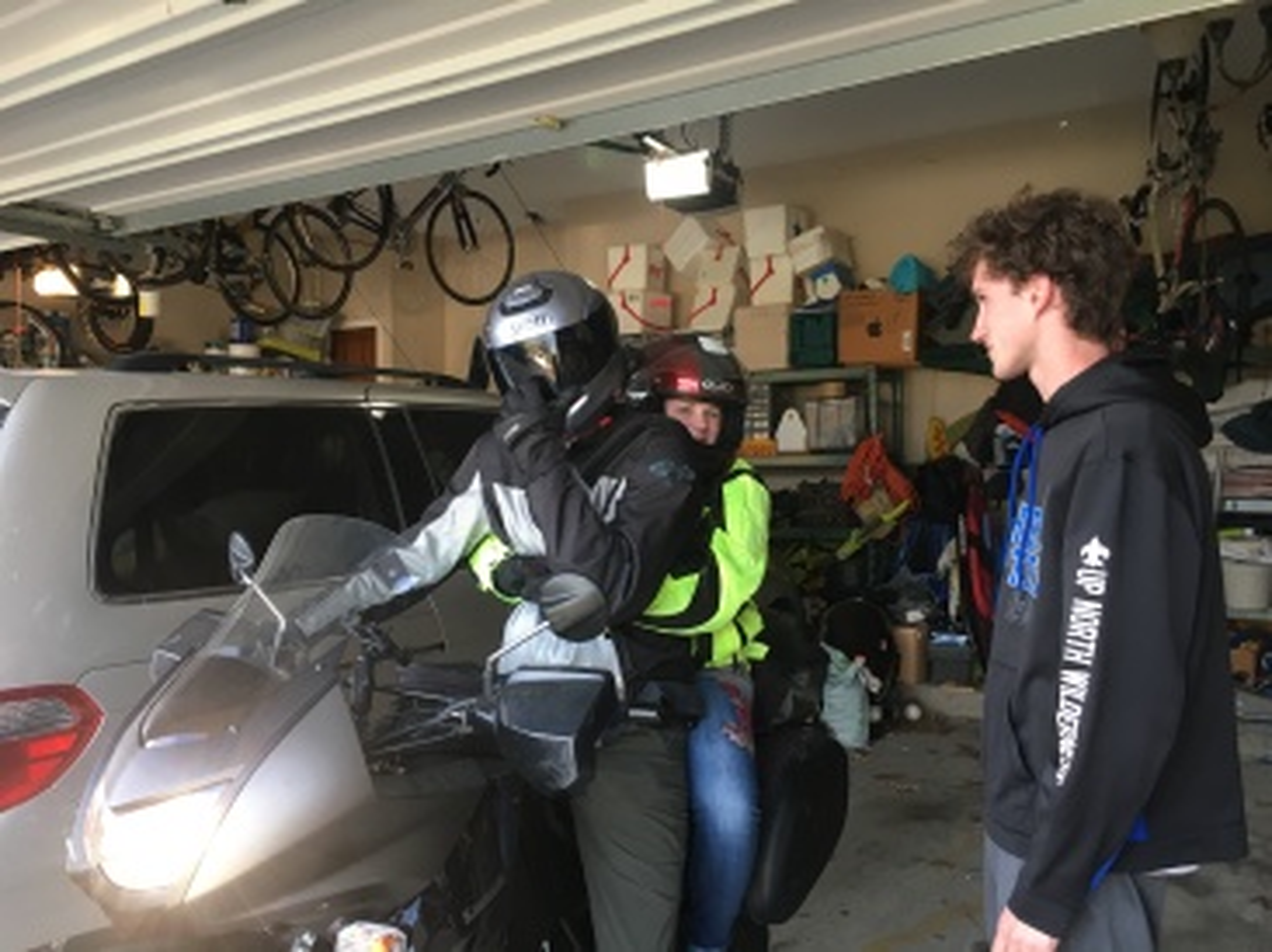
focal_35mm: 29
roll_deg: -0.4
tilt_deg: +1.5
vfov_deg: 48.2
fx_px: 1065
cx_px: 636
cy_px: 476
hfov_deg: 61.7
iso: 32
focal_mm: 4.15
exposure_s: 1/30
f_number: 2.2
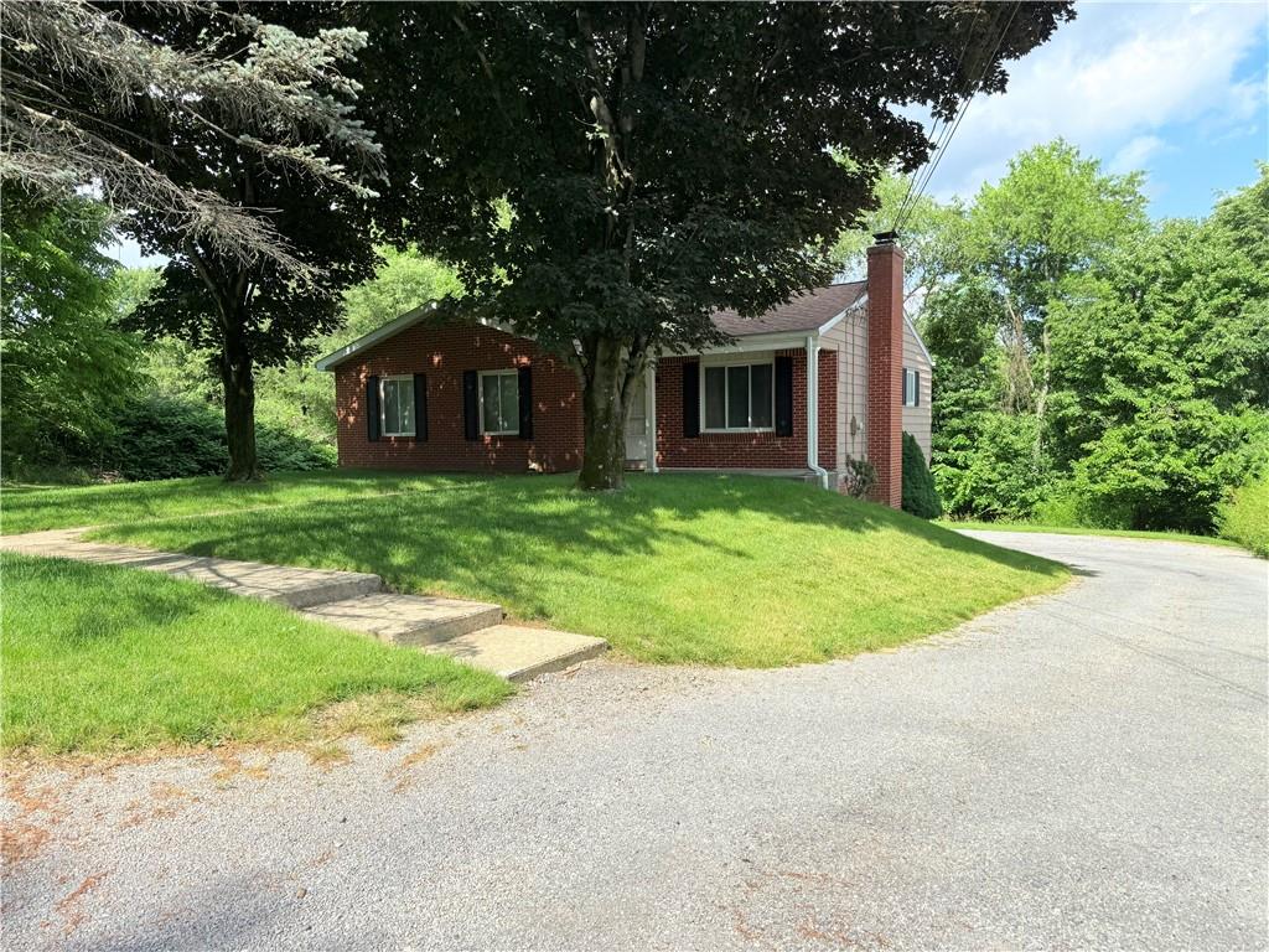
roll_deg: +0.9
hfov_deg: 71.6
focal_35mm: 24
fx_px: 880
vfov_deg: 56.8
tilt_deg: -1.4
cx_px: 634
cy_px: 476
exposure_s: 1/2907
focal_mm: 6.76
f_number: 1.78
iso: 80
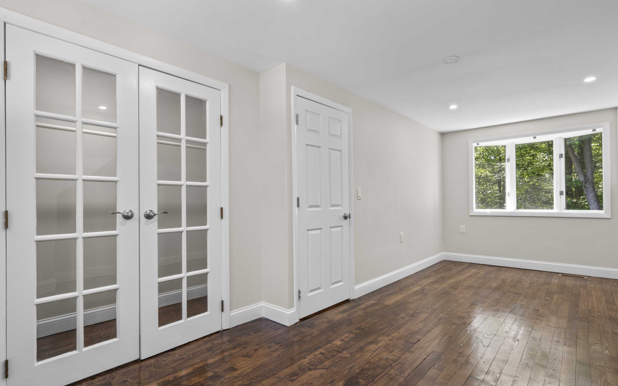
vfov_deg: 65.0
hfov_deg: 91.1
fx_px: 303
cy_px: 201
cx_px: 319
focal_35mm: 18
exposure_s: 1
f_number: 9
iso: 200
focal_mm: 17
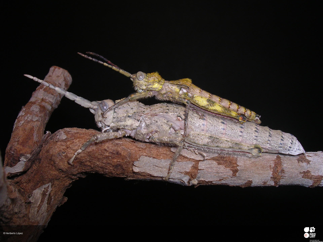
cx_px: 162
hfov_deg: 49.0
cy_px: 121
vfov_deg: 37.7
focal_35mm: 38
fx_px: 355
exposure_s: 1/60.1
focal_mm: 5.8
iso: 100
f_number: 5.6
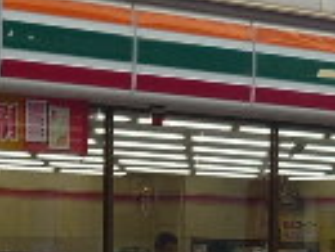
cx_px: 72
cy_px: 211
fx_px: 1968
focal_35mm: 203
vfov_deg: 7.3
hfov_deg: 9.7
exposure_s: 1/250
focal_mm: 5.5
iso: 80
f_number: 2.8
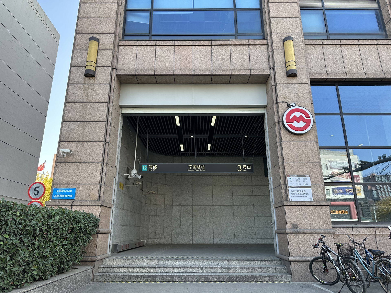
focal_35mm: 24
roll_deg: -0.2
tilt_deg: +16.7
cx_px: 196
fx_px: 271
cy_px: 146
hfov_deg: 71.6
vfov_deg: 56.8
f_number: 1.78
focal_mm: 6.86
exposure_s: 1/521
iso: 80
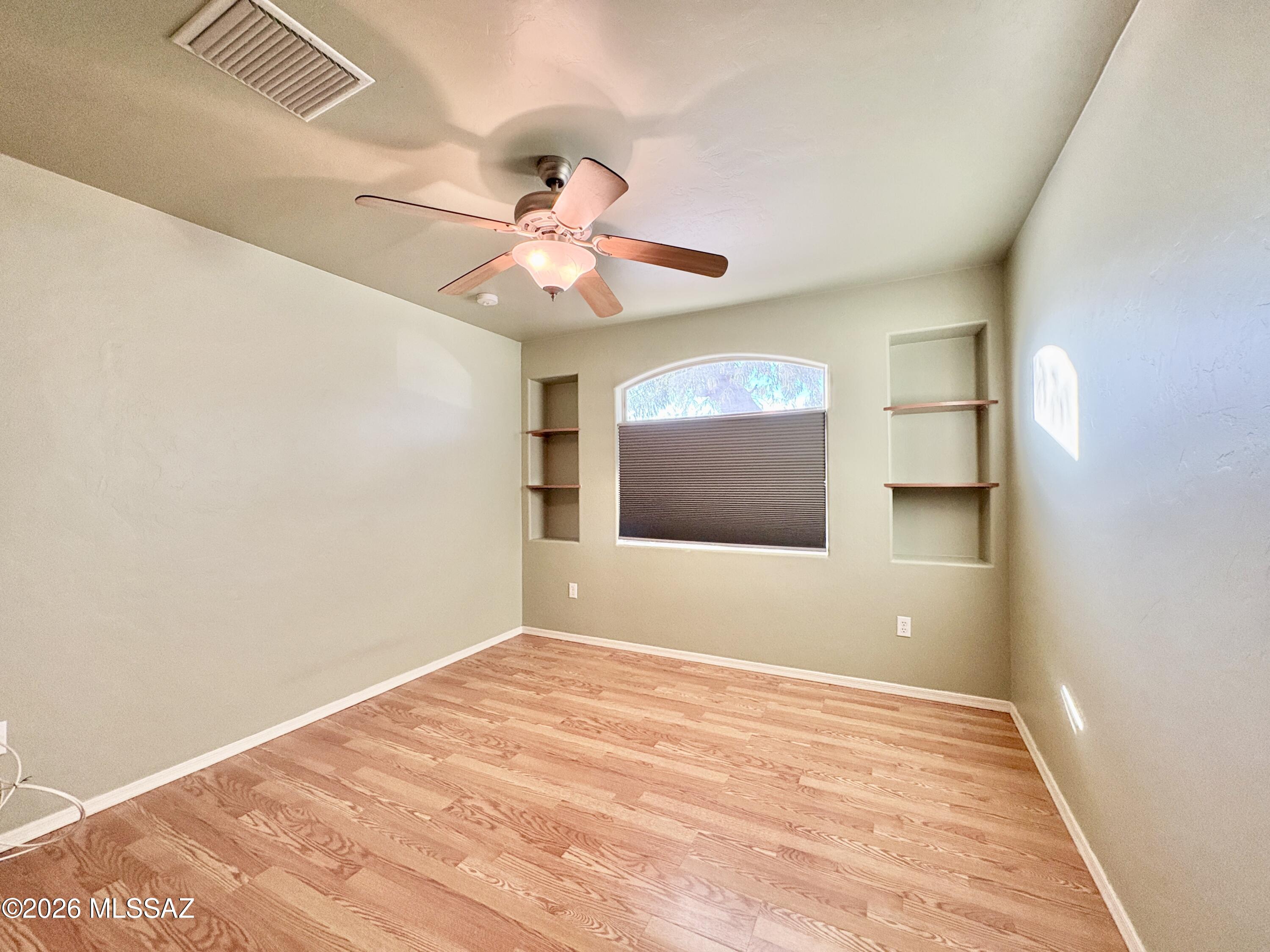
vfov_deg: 85.7
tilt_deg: +1.1
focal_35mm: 14
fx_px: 514
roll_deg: +1.1
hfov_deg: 102.1
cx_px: 635
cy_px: 476
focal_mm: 2.22
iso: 400
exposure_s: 1/120
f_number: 2.2
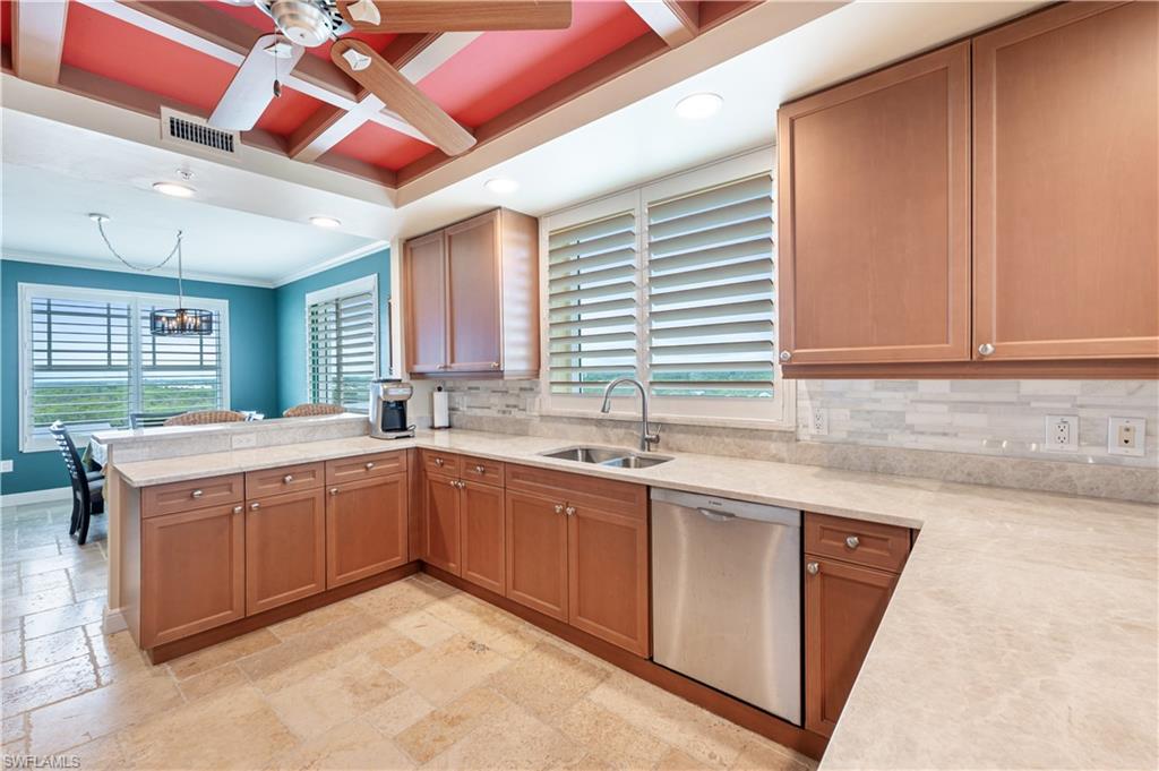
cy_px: 386
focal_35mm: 14
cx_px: 580
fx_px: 450
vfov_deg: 81.1
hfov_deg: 104.3
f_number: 11
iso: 200
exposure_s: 1/3
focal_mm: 14
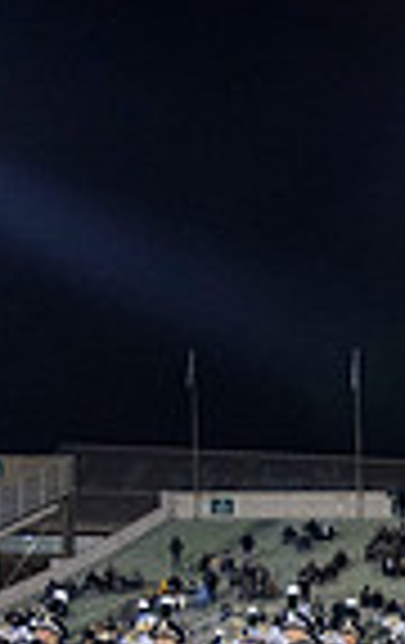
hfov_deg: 10.9
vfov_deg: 20.0
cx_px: 1026
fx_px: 1740
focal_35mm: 99
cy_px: 709
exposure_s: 1/500
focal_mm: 24
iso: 2000
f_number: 4
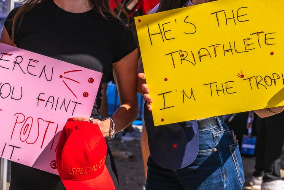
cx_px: 105
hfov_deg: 15.2
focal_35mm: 135
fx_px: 1065
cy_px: 49
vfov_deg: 10.1
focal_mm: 71
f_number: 7.1
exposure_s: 1/1250
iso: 200
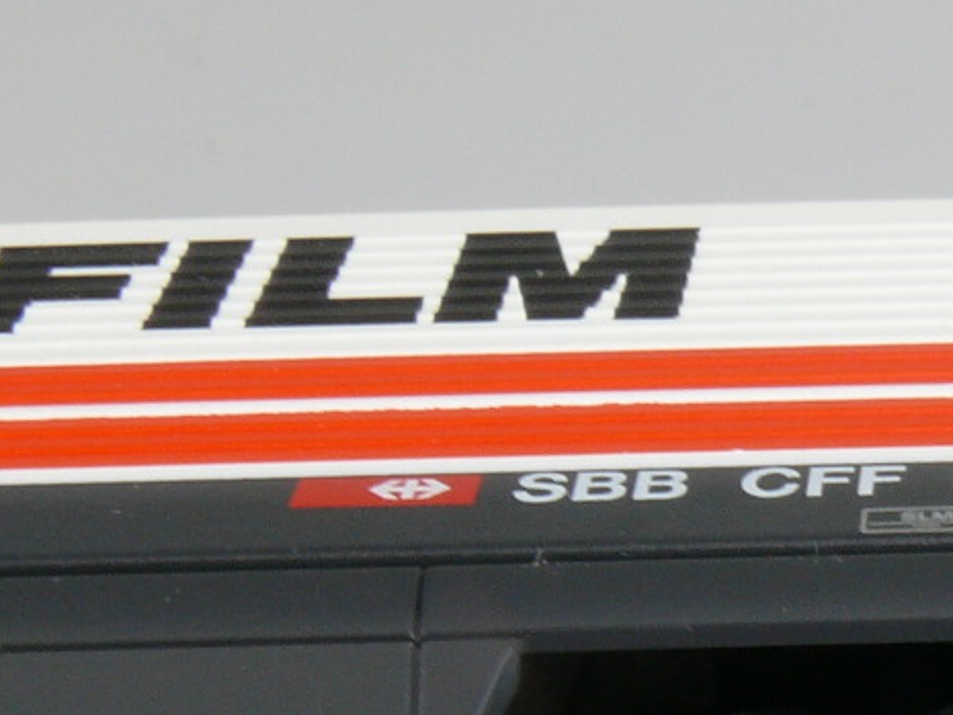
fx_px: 3883
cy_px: 674
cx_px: 1390
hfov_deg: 13.3
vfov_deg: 10.5
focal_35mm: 141
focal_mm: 8.2
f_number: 11
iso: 100
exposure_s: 1/8
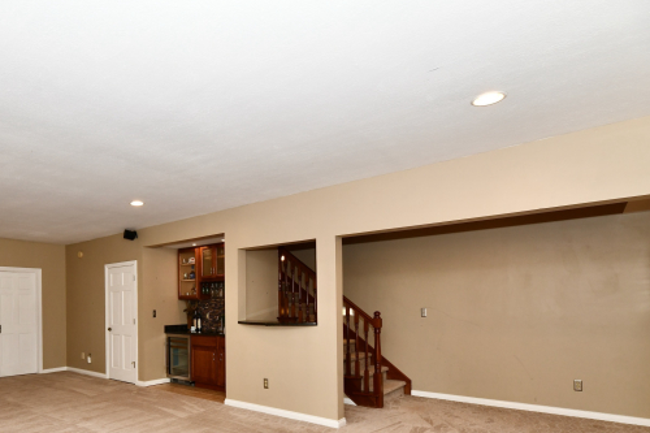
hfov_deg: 77.7
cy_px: 316
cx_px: 200
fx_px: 379
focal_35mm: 21
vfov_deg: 57.0
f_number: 6.3
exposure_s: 1/60
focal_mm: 14
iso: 640
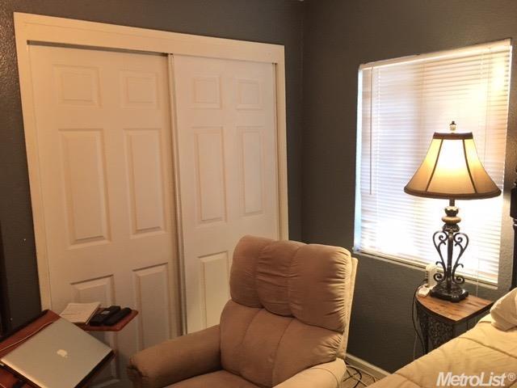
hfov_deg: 61.7
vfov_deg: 48.2
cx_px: 258
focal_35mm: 29
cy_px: 194
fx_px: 433
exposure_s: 1/15
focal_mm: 4.15
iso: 50
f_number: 2.2
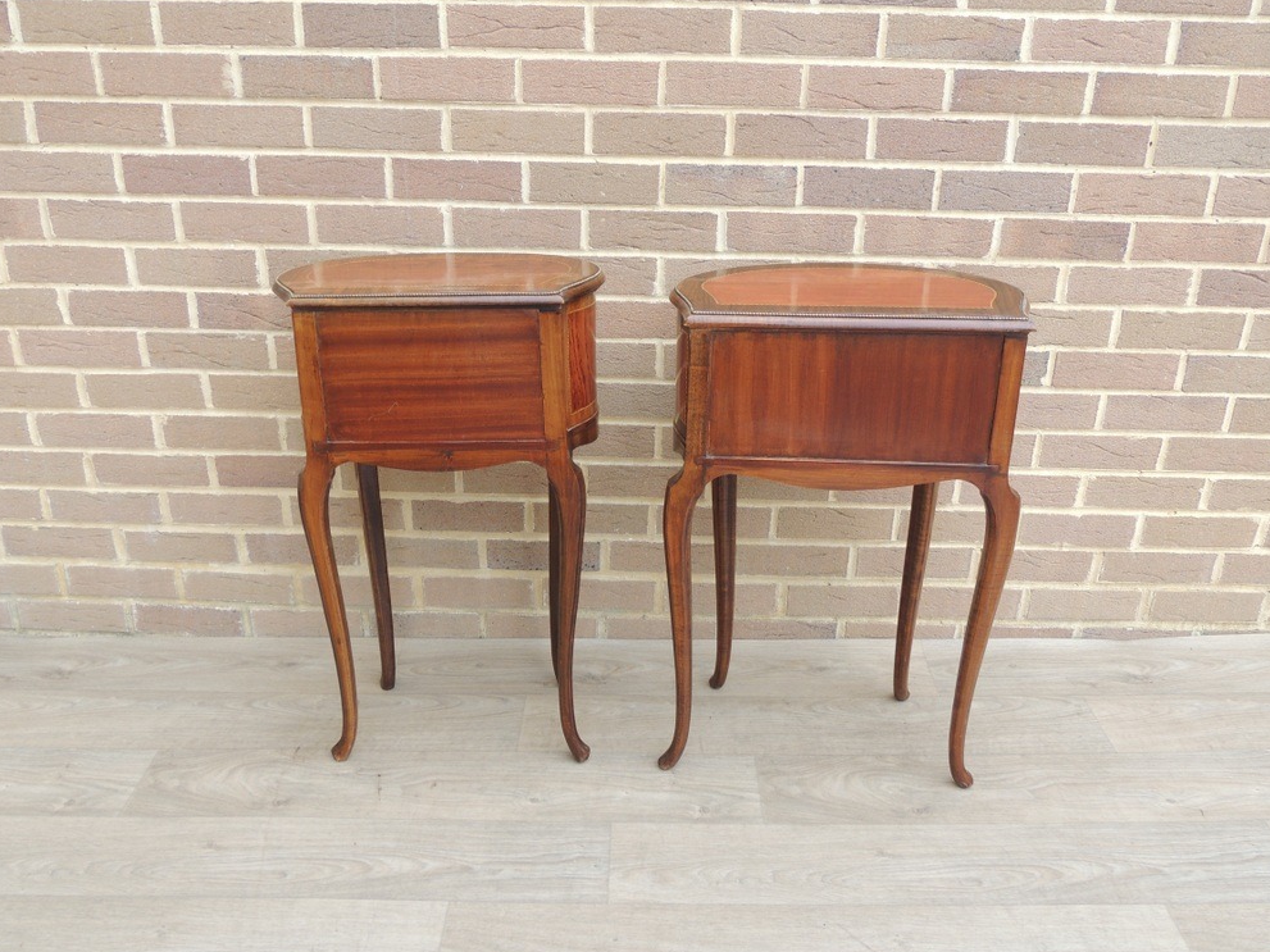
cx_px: 627
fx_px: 1137
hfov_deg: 58.4
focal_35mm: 31
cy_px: 489
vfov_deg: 45.4
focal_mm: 5.3
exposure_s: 1/80
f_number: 3.1
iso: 100
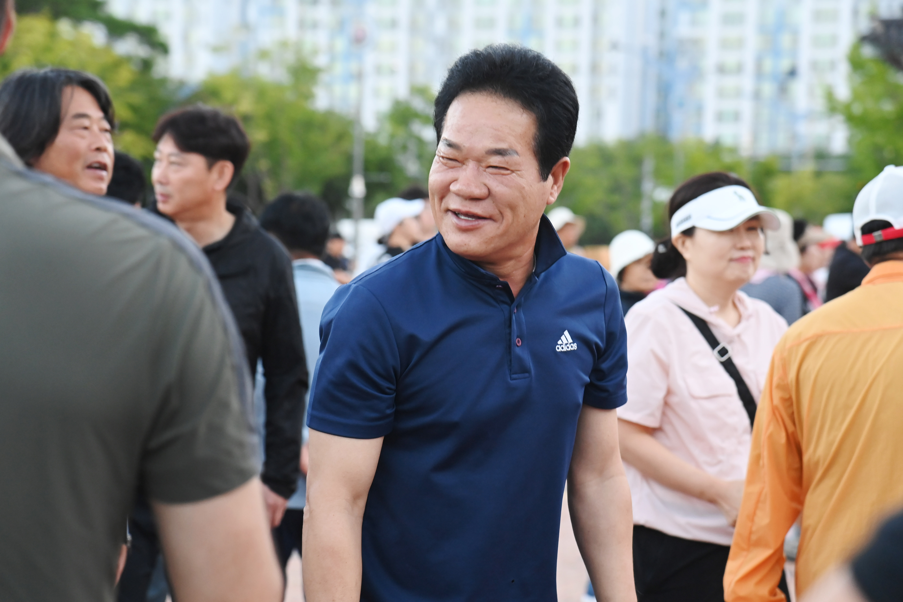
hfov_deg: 17.1
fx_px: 3010
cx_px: 452
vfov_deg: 11.4
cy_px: 301
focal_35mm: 120
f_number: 6.3
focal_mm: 120
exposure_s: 1/250
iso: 3200
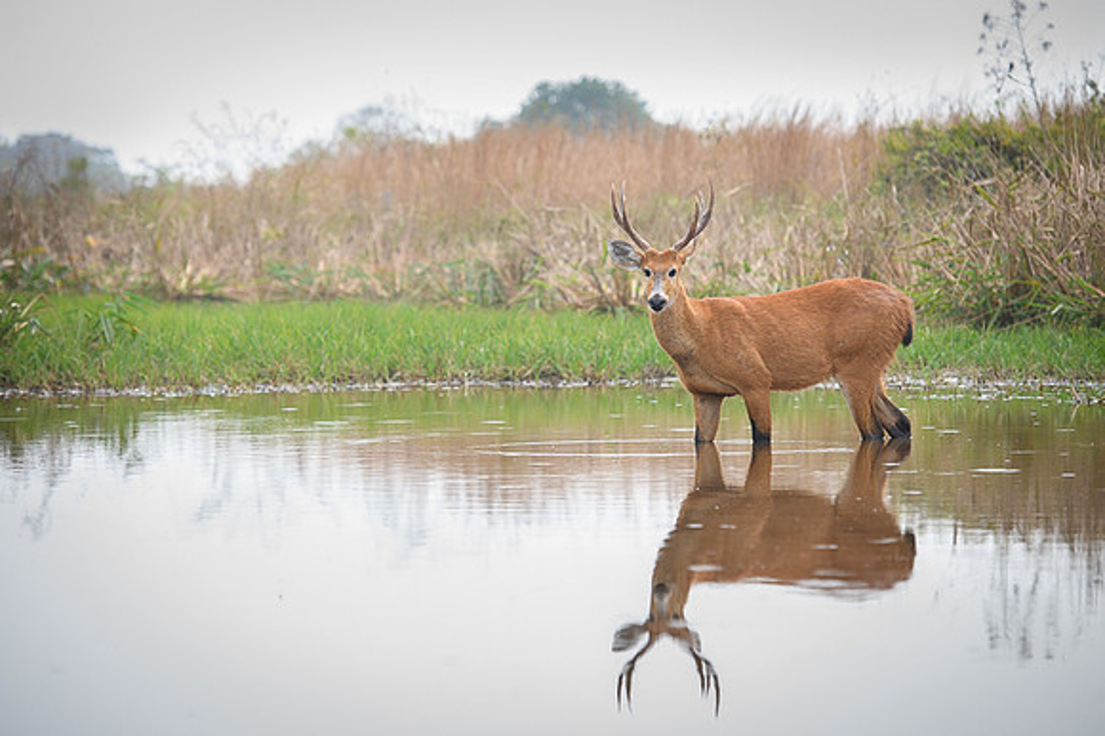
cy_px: 334
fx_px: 4955
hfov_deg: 12.7
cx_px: 518
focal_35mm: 162
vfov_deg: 8.5
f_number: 4
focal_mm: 140
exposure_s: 1/1600
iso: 640
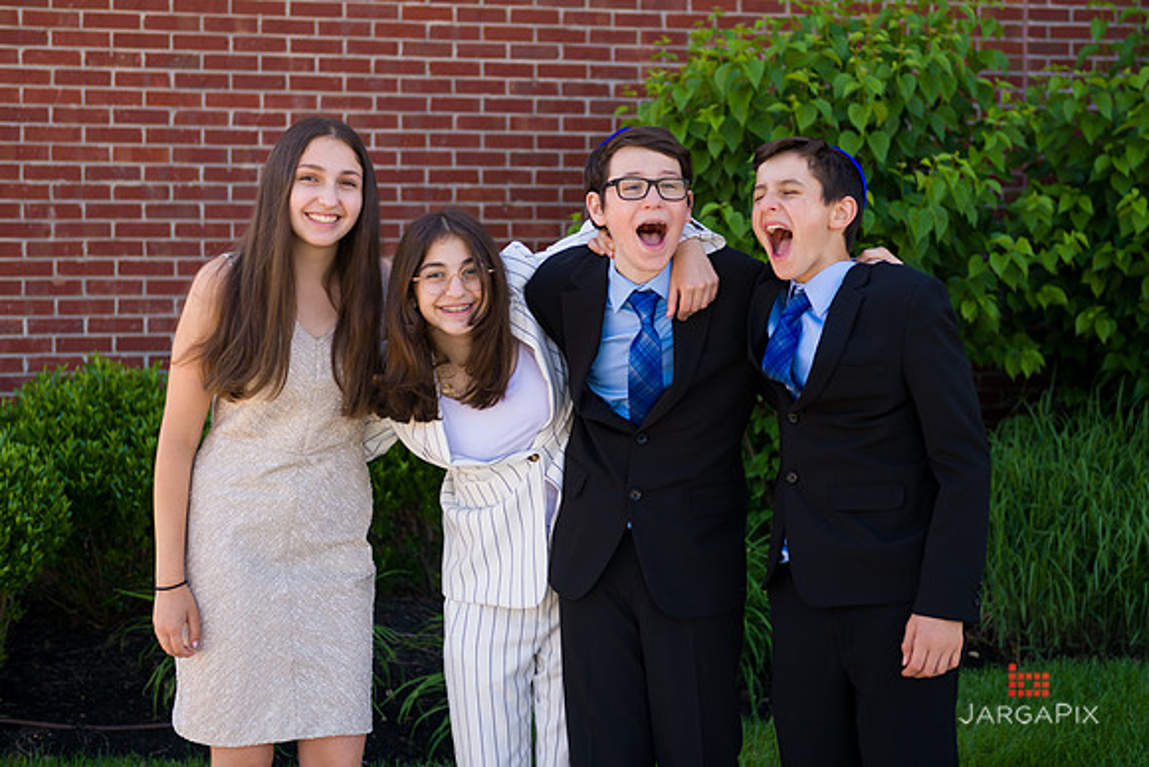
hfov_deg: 31.4
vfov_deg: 21.2
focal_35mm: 64
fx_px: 2045
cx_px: 631
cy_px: 320
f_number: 3.2
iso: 200
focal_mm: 55
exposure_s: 1/400
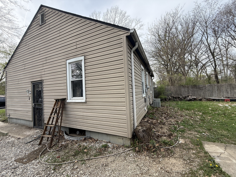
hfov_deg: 102.1
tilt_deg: +2.3
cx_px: 118
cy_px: 88
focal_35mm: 14
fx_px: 95
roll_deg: +2.5
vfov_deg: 85.7
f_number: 2.2
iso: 50
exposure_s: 1/549
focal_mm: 2.22
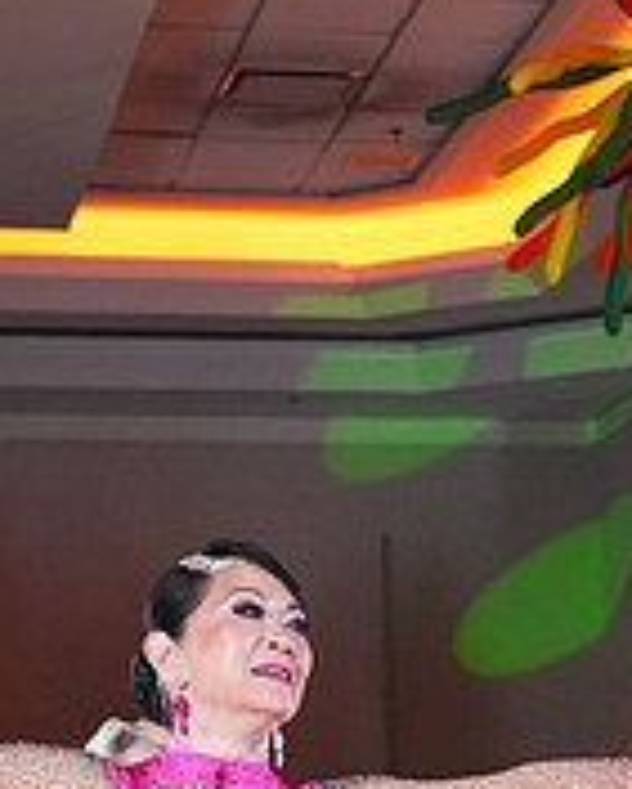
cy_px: 1170
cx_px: 643
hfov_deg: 11.2
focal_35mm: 136
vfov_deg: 13.4
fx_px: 3177
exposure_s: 1/400
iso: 5000
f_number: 4.5
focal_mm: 44
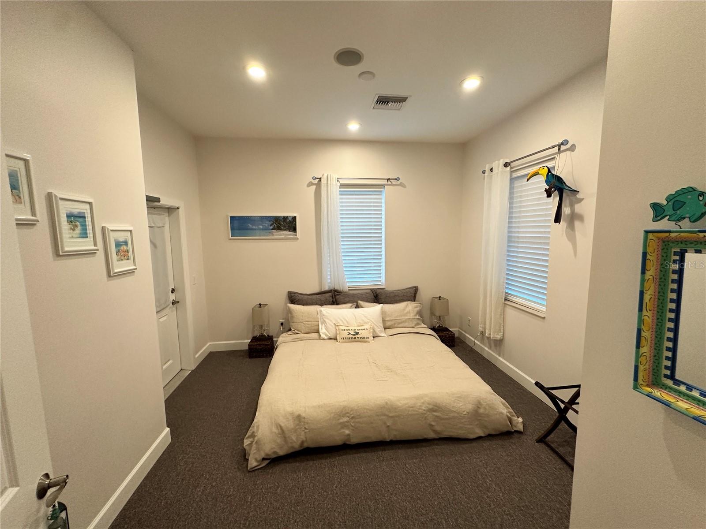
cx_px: 353
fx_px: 286
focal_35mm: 14
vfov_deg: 85.7
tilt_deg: -6.0
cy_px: 264
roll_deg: +0.6
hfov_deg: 102.1
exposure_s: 1/60
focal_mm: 2.22
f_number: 2.2
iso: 250
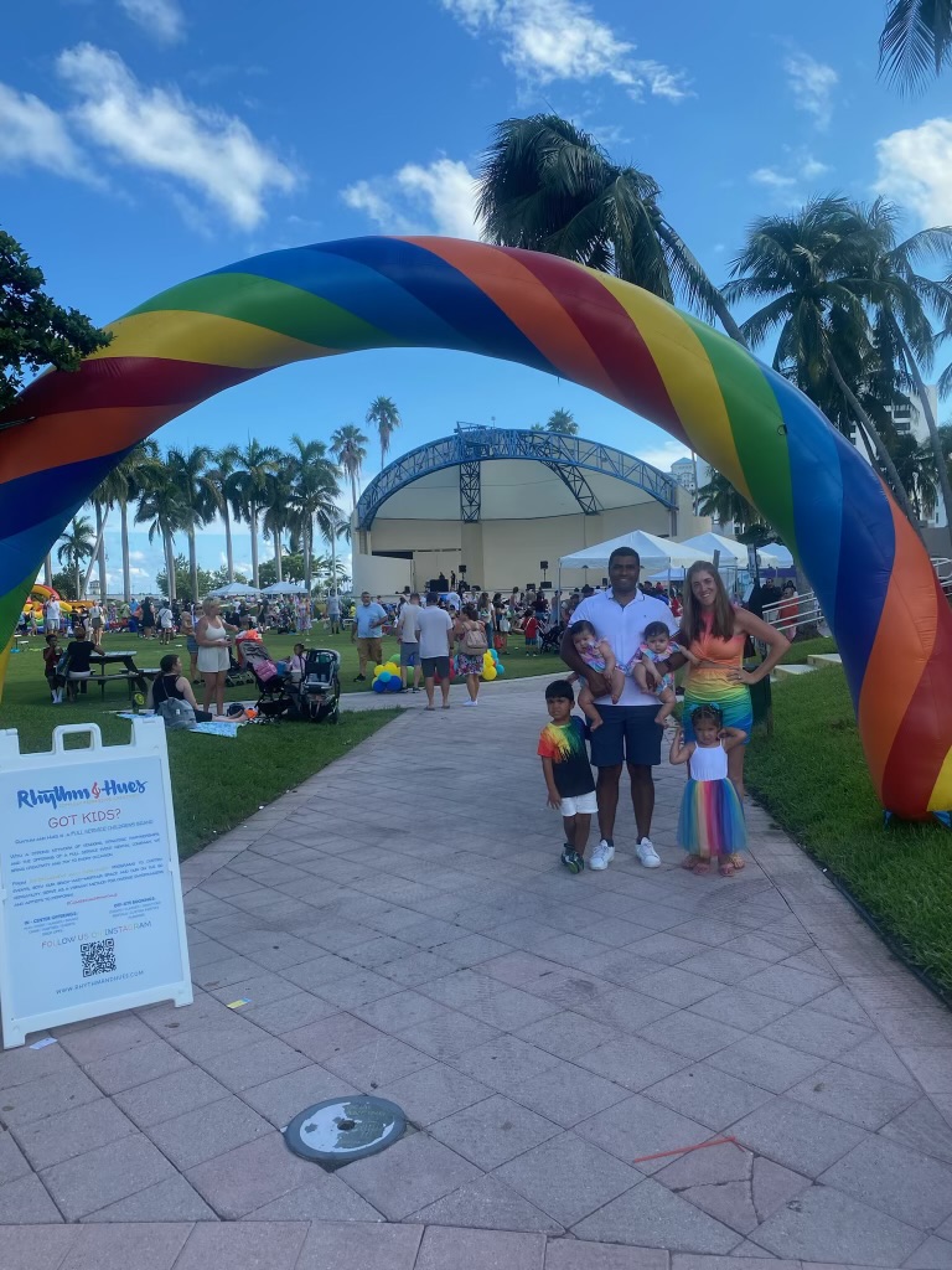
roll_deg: +1.7
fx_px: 953
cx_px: 476
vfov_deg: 67.3
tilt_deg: -2.4
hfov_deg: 53.1
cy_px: 635
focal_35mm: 26
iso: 32
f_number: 1.8
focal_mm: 4.25
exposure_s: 1/1258
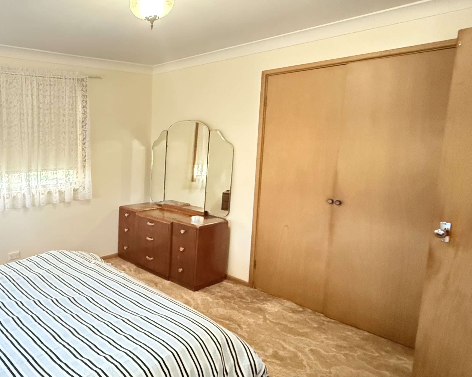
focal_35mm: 25
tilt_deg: -7.6
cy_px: 184
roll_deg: +0.2
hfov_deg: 61.8
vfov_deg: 56.8
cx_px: 88
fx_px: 349
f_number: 2.2
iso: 2000
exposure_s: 1/25
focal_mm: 2.22
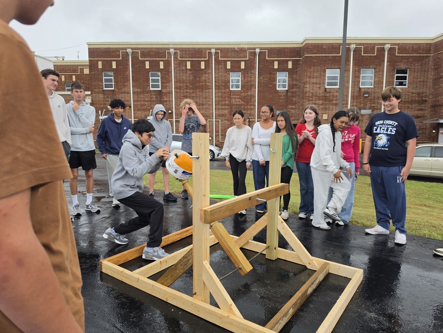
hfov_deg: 73.9
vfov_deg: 58.9
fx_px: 294
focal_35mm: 23
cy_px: 166
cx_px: 222
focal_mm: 6.5
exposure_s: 1/2060
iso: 64
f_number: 1.4
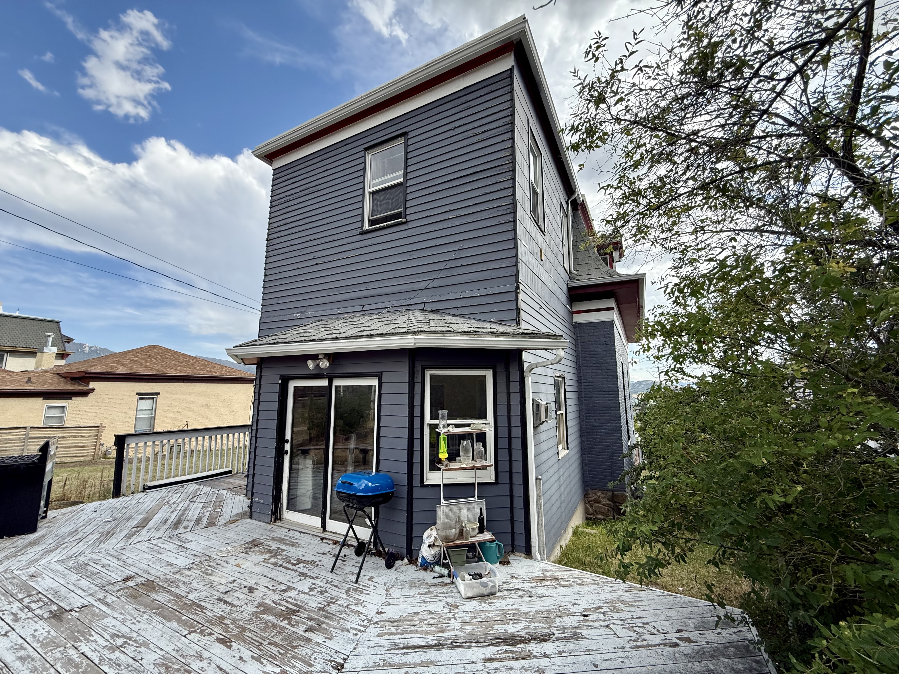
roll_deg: -0.1
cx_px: 450
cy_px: 337
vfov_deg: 85.7
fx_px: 364
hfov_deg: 102.1
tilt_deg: +8.8
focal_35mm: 14
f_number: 2.2
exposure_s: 1/742
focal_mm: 2.22
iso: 64
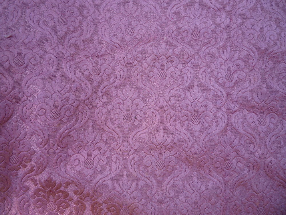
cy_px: 108
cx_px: 143
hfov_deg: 60.0
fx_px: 248
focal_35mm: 30
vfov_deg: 46.8
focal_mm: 5.2
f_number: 4
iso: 100
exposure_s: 1/100
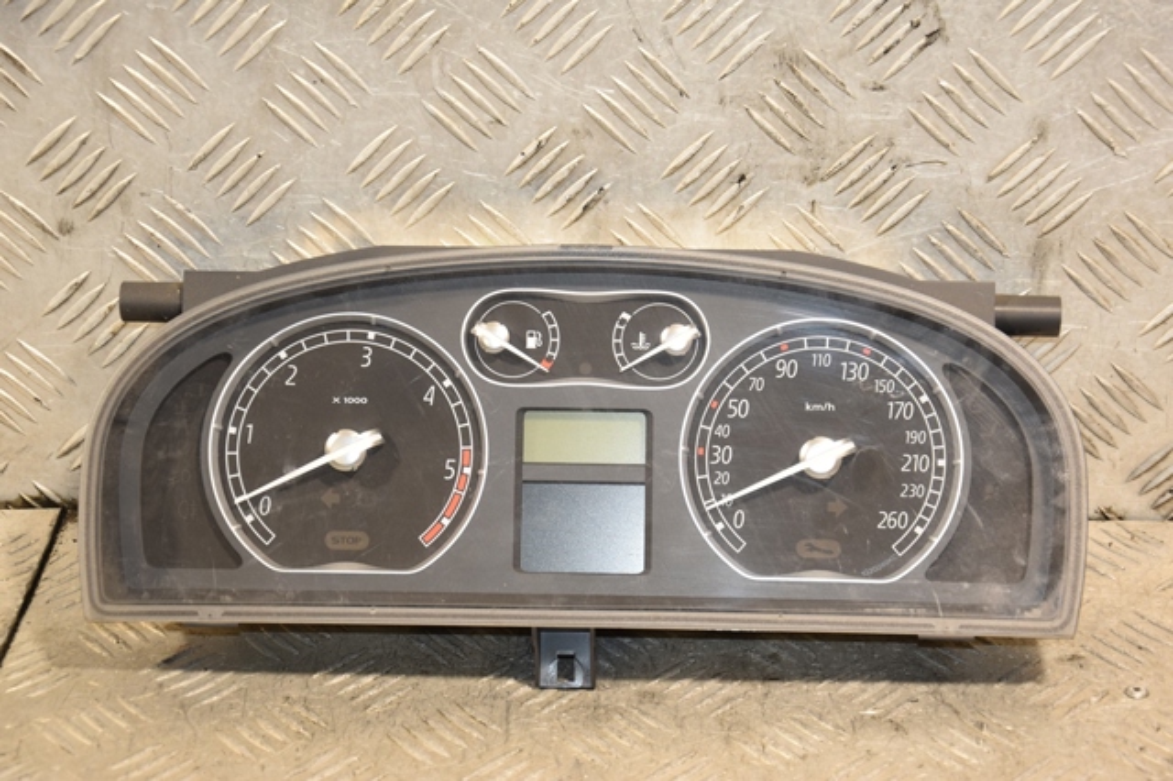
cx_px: 586
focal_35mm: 93
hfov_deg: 21.9
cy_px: 390
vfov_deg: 14.7
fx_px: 3029
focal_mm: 62
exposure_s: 1/100
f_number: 5.3
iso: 800
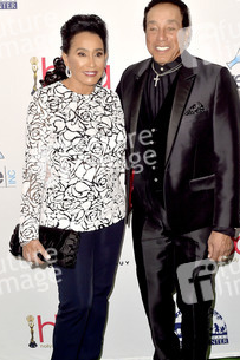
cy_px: 217
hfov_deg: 31.8
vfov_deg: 46.1
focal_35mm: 42
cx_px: 131
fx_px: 420
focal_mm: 32
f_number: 6.3
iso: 400
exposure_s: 1/250
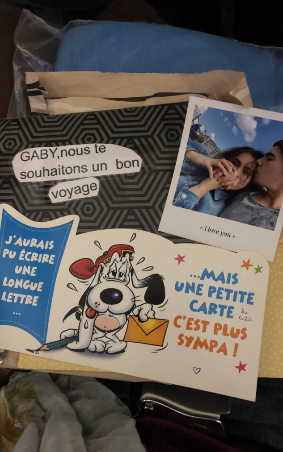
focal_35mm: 30
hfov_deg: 41.8
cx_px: 139
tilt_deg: -75.8
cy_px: 225
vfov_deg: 62.9
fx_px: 370
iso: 100
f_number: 1.8
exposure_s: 1/4
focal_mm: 3.99
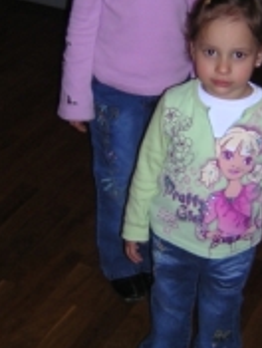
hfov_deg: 18.0
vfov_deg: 23.7
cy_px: 126
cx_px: 179
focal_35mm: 82
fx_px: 825
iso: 116
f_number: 2.6
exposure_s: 1/60.1
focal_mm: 4.7
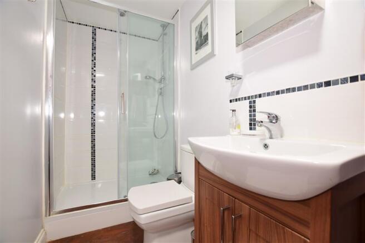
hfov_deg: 100.4
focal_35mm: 15
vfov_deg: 77.3
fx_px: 152
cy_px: 122
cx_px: 182
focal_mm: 10
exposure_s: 1.3
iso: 200
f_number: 5
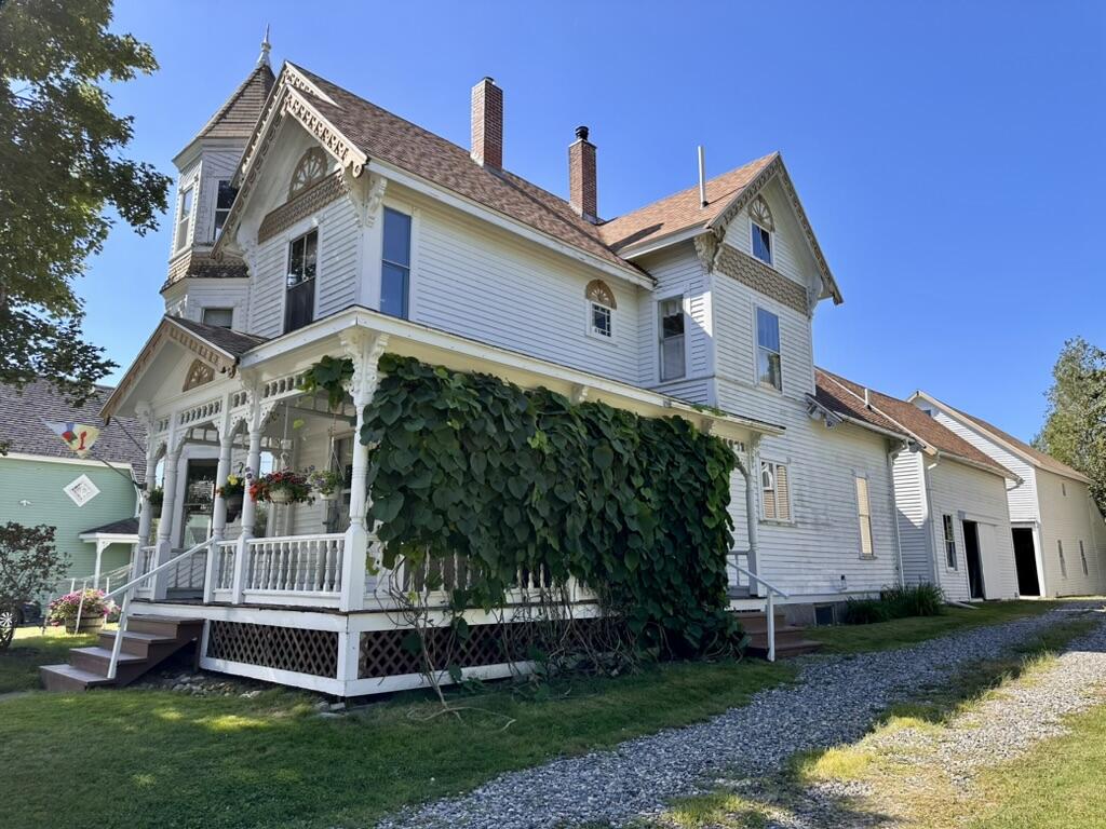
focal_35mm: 24
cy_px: 414
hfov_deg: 71.6
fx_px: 767
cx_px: 553
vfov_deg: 56.8
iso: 80
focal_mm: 6.86
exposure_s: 1/1880
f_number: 1.78
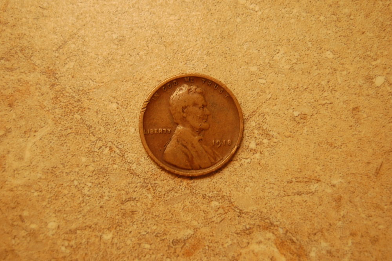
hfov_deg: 24.6
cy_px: 130
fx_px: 898
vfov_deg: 16.5
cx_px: 196
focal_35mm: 82
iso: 560
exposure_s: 1/30
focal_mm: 55
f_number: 5.6
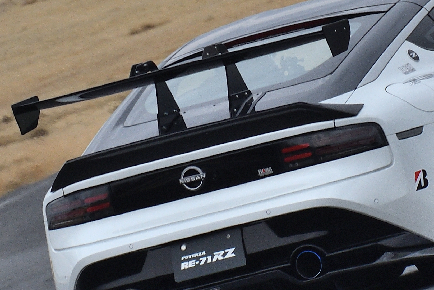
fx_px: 25088
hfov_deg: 1.0
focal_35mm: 2081
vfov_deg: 0.7
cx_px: 374
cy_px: 212
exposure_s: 1/500
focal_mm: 400
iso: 400
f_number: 14
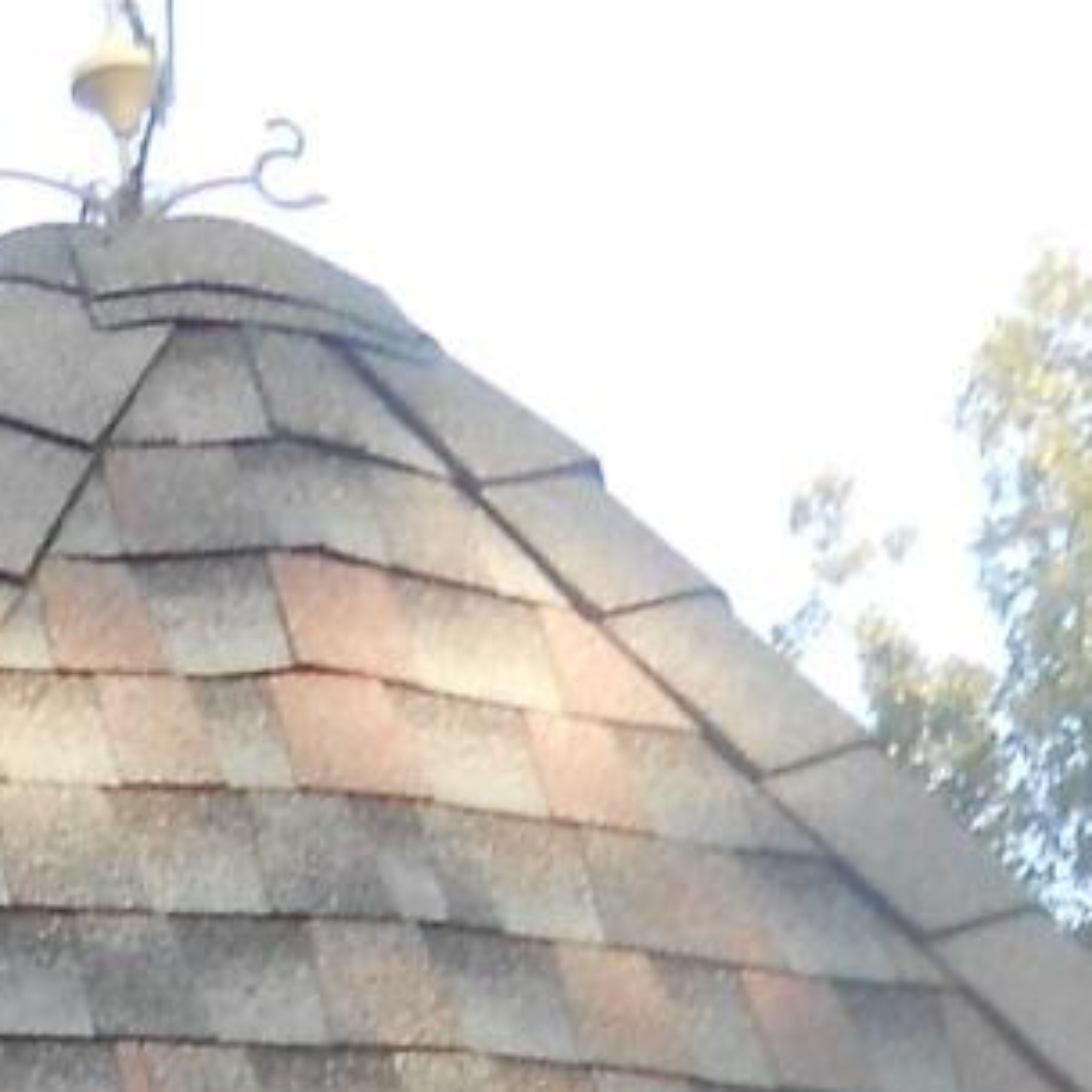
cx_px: 255
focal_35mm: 151
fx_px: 5389
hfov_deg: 11.5
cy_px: 3527
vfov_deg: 8.9
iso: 80
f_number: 3.5
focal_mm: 4.6
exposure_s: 1/60
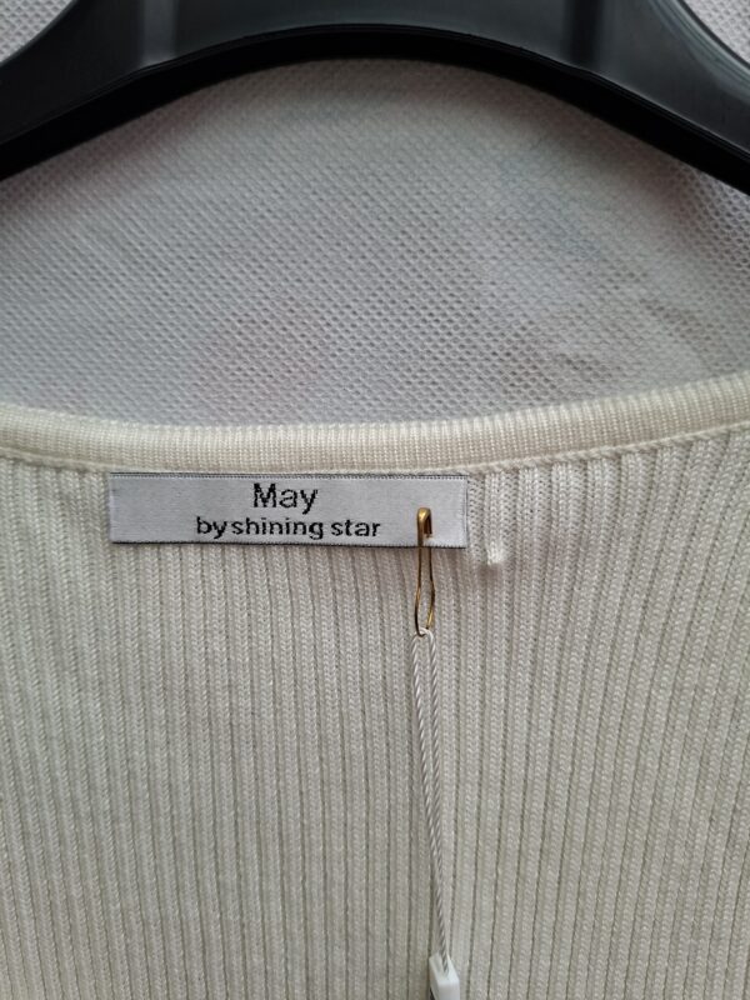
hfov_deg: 58.9
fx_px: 664
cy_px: 500
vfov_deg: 73.9
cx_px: 375
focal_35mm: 23
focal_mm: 5.54
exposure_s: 1/197
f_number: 1.8
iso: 50
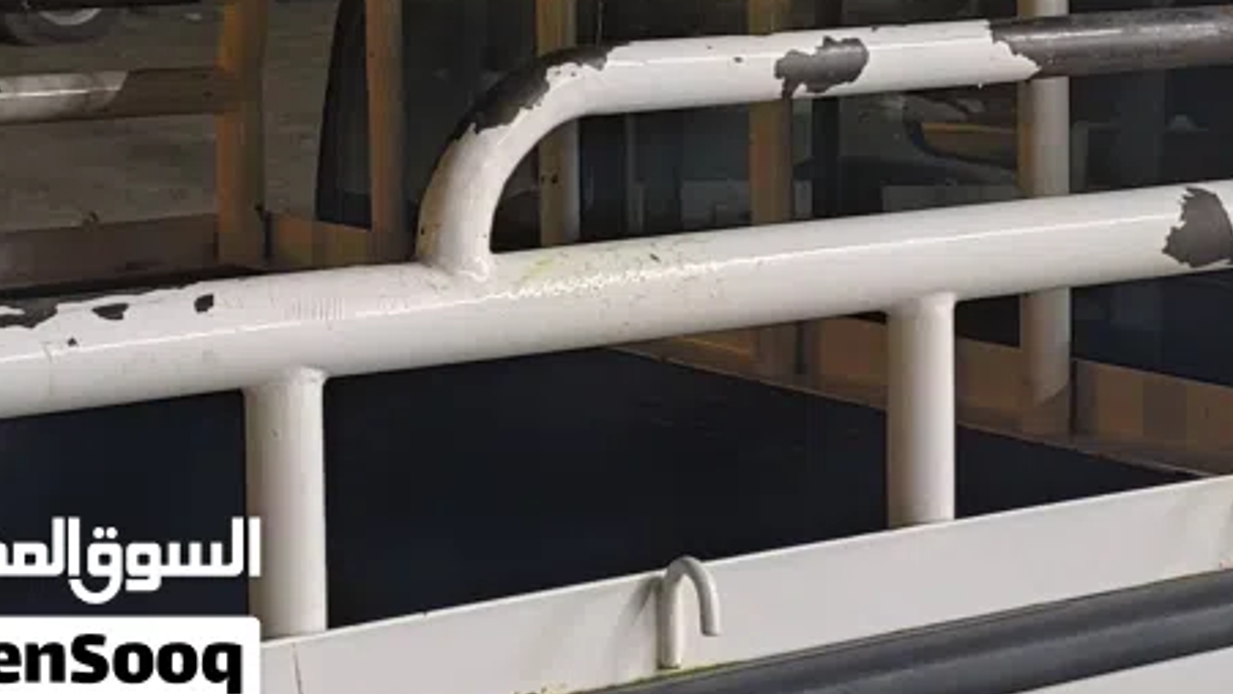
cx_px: 673
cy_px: 123
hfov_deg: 25.9
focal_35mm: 82
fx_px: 2682
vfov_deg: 14.7
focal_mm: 6.14
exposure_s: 1/20
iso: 2000
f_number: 1.65
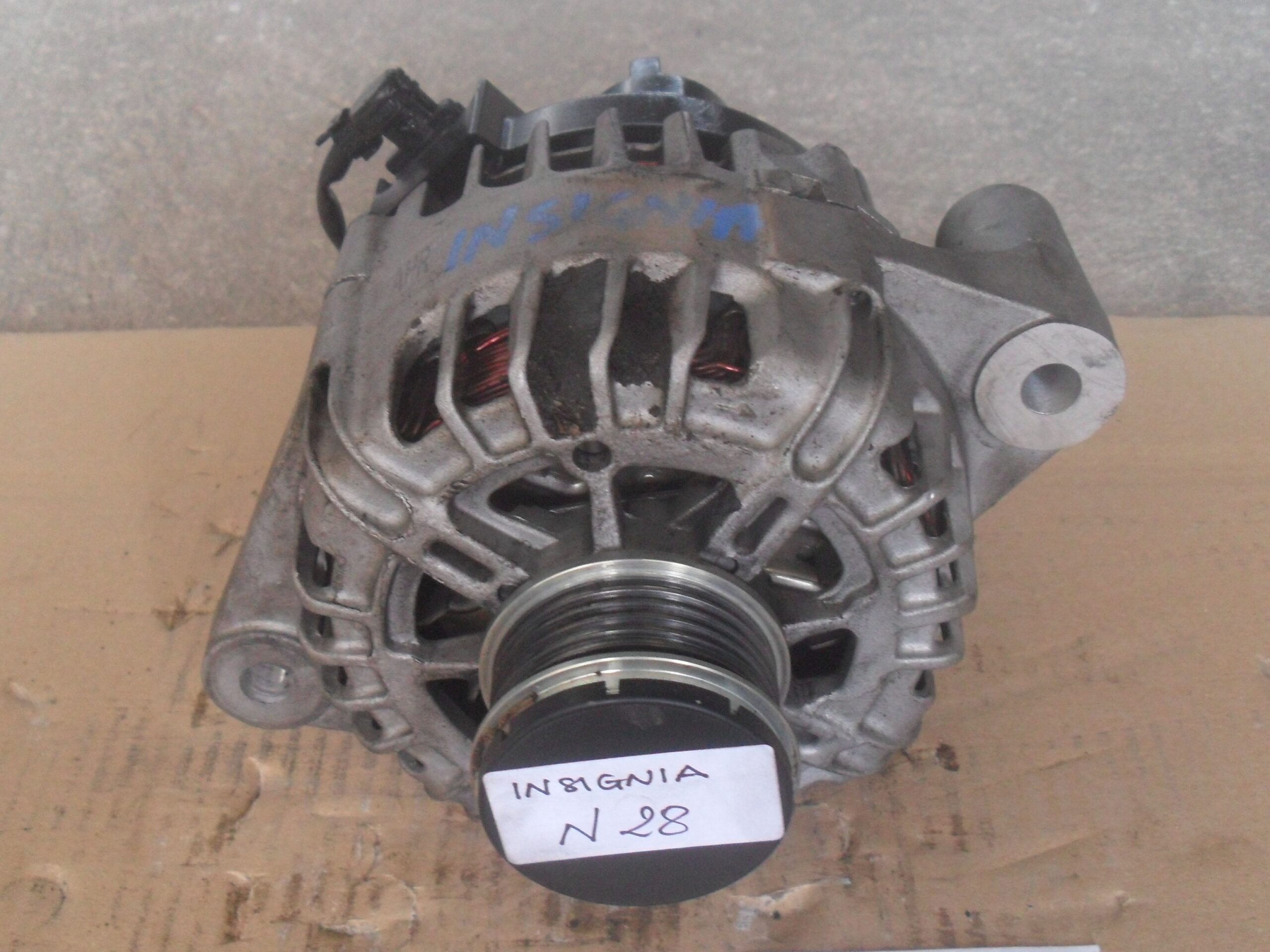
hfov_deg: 52.6
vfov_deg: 40.7
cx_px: 635
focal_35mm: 35
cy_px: 476
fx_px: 1284
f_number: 3
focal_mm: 6.3
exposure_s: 1/45
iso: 200
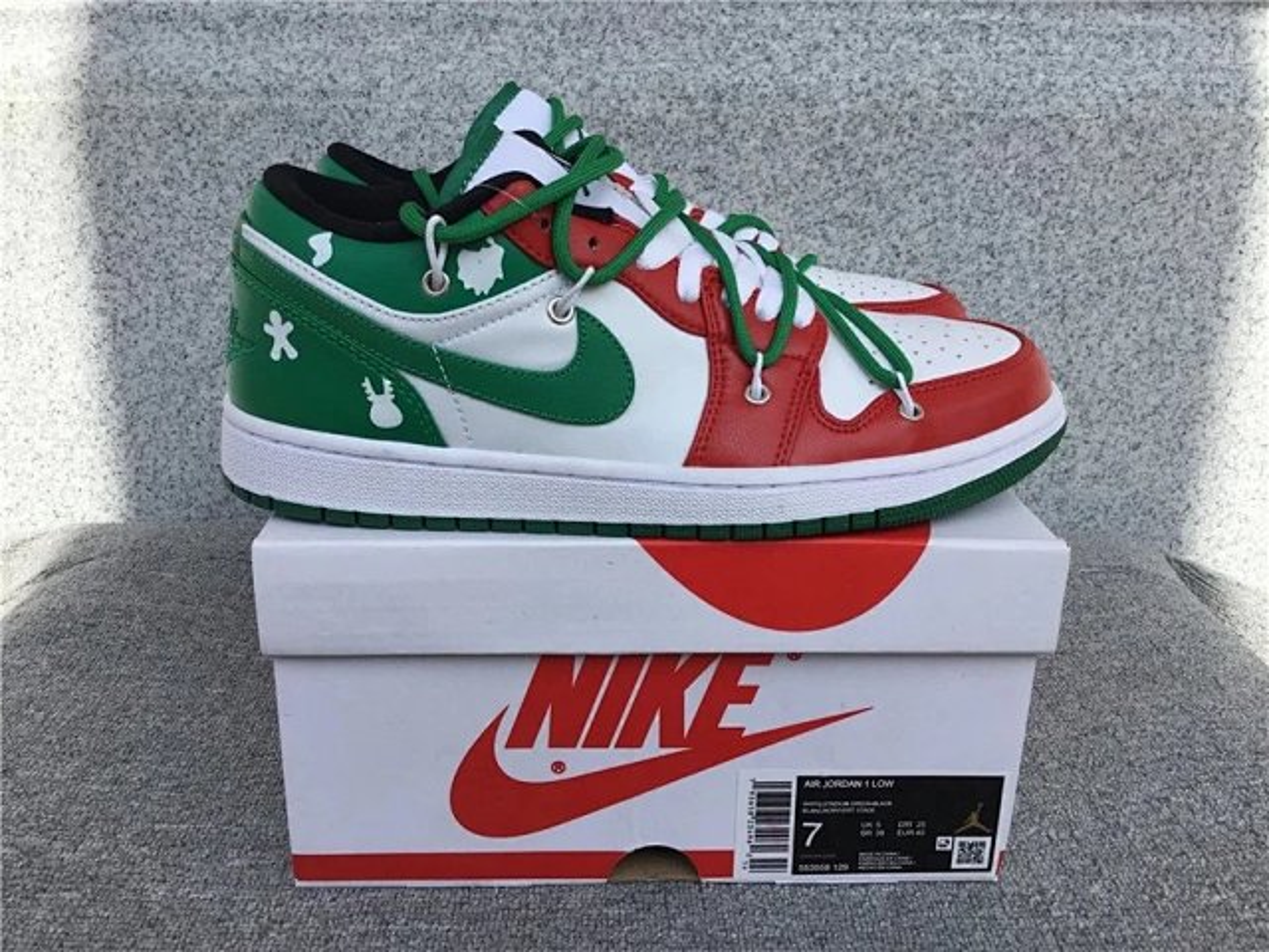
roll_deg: -0.2
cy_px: 476
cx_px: 634
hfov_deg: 58.4
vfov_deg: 45.4
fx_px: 1136
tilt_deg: -19.7
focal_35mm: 31
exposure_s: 1/1072
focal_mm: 3.3
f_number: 2.4
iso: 25
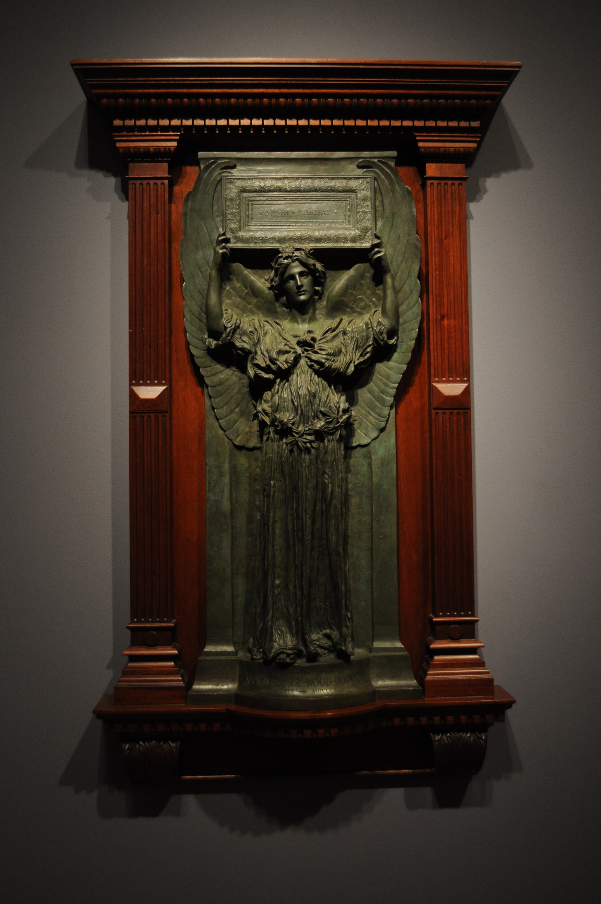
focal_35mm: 33
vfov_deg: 57.3
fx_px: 828
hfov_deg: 39.9
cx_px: 300
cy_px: 452
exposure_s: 1/30
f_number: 4
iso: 800
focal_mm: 22
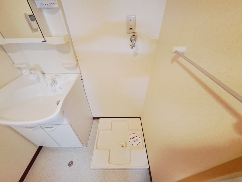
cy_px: 91
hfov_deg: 106.2
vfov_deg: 89.9
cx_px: 121
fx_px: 91
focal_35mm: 13
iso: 200
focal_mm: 1.74
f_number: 2.2
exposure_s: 1/33
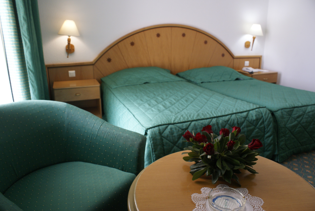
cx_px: 158
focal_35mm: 27
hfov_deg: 67.3
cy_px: 106
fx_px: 237
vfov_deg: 48.0
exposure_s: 1/40
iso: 400
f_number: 4.5
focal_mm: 18
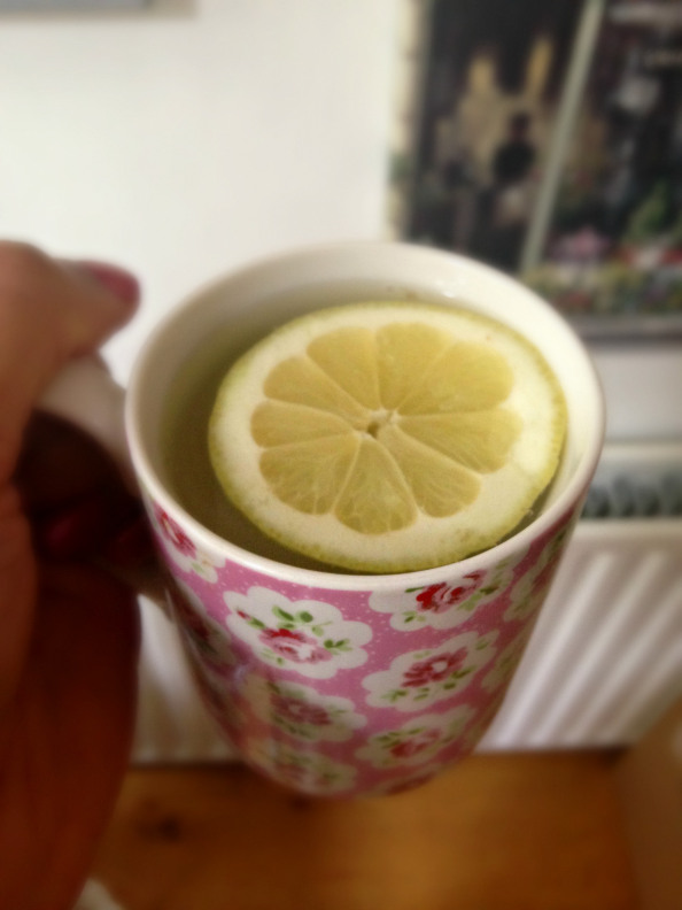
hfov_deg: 42.9
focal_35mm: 33
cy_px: 455
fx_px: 867
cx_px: 341
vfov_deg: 55.4
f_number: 2.4
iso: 200
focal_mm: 4.12
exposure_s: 1/20
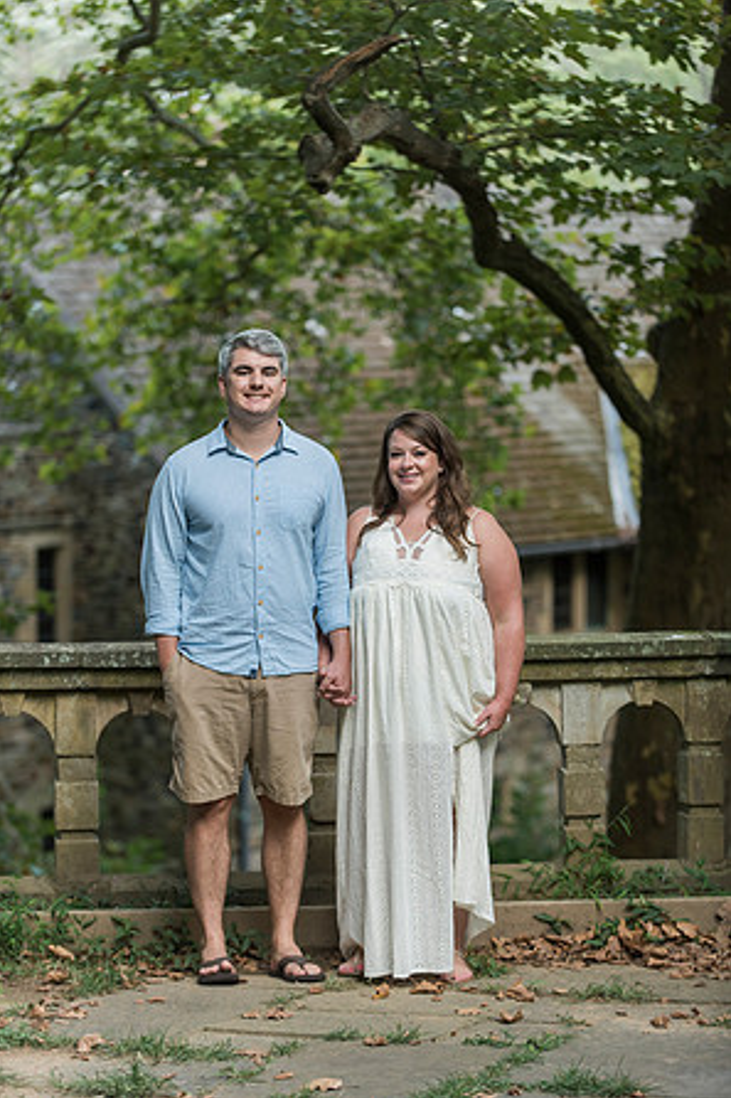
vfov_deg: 17.5
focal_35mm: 117
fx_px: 3566
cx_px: 364
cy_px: 547
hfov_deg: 11.7
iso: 800
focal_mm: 116
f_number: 2.8
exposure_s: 1/640
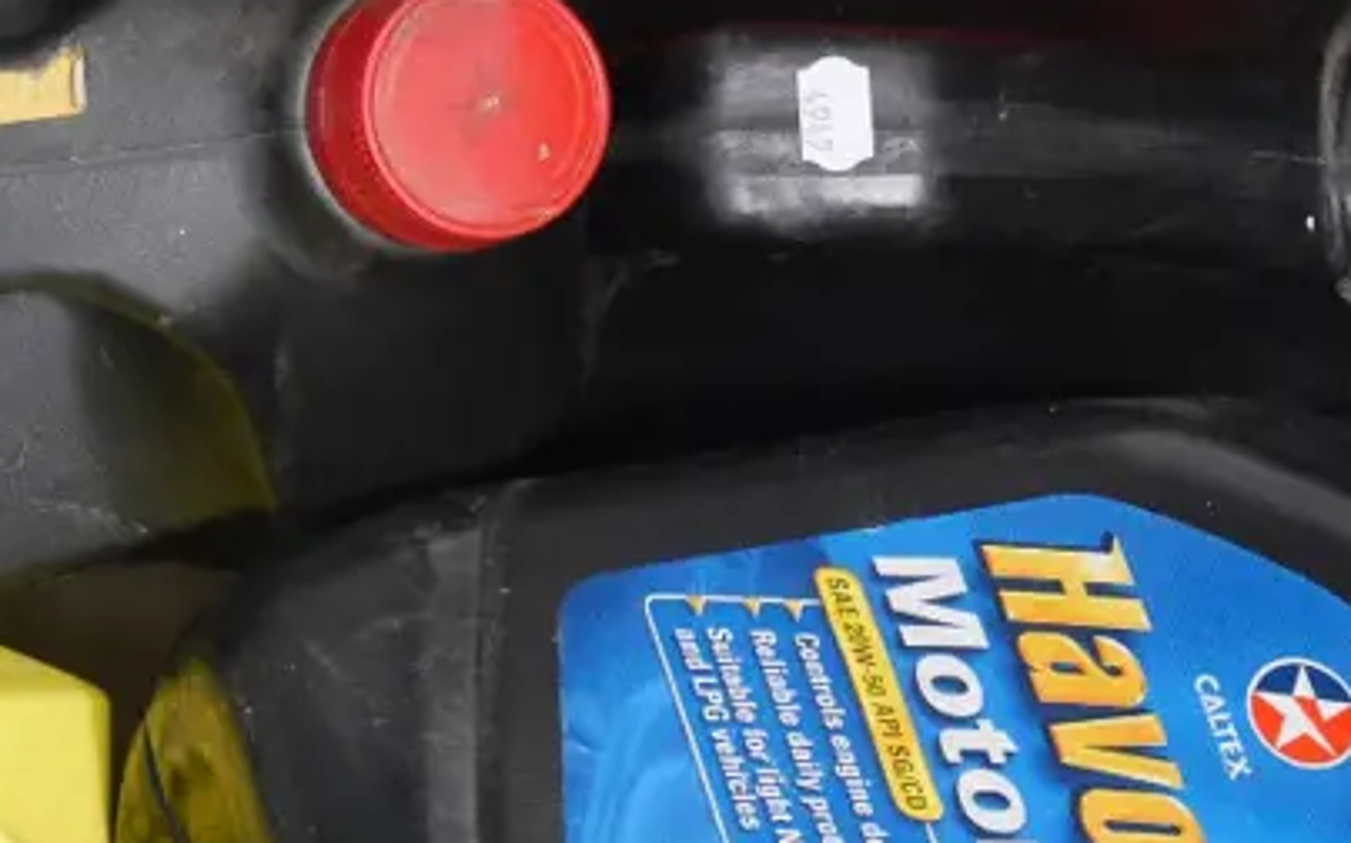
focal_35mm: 156
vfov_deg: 8.4
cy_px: 236
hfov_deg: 13.3
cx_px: 43
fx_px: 5741
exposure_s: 1/25
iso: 3200
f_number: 5.5
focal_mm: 29
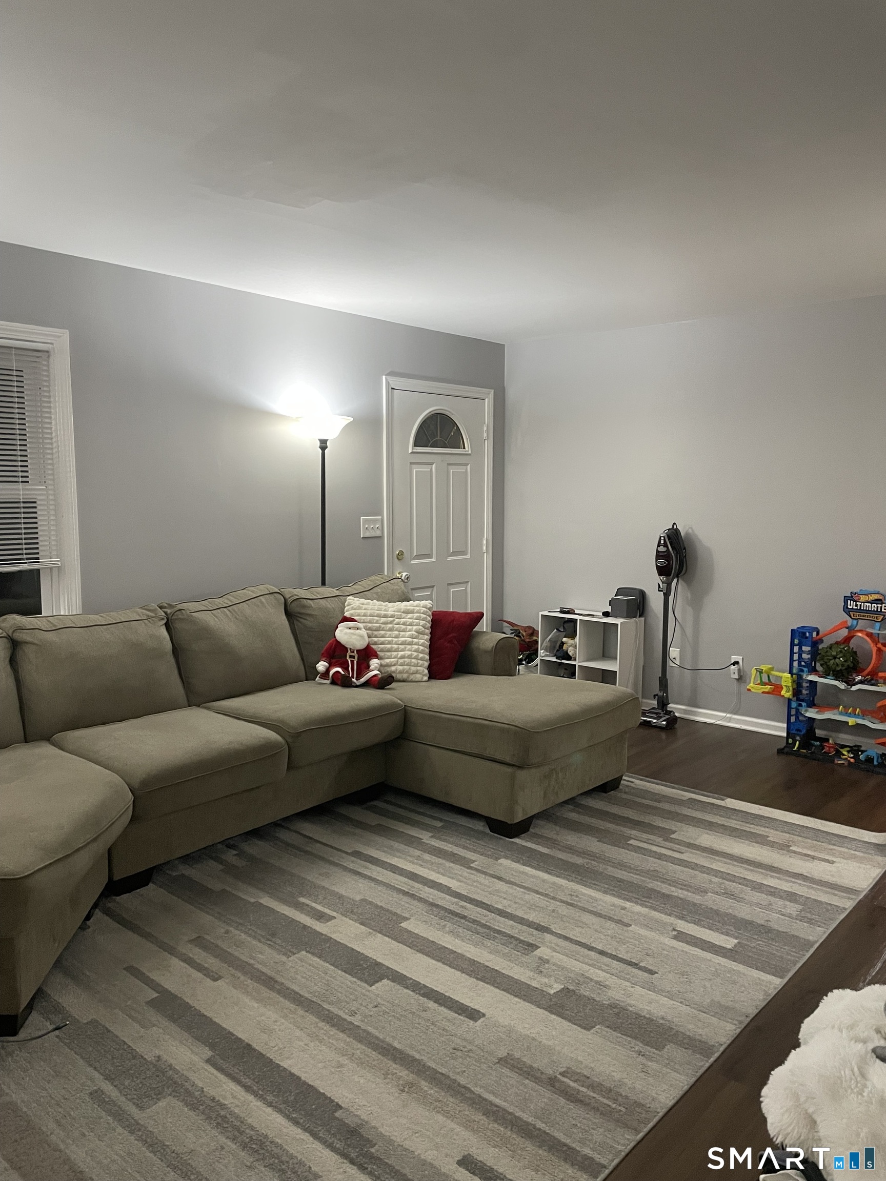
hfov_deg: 53.1
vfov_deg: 67.3
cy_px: 590
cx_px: 443
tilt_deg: -7.0
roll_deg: -0.2
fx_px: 887
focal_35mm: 26
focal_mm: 4.2
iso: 400
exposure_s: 1/60
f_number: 1.6
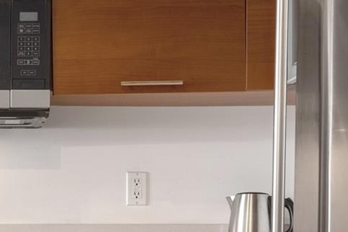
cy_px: 263
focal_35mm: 116
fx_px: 1121
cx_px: -75
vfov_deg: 11.6
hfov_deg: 16.8
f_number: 8
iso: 800
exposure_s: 1/800
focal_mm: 35
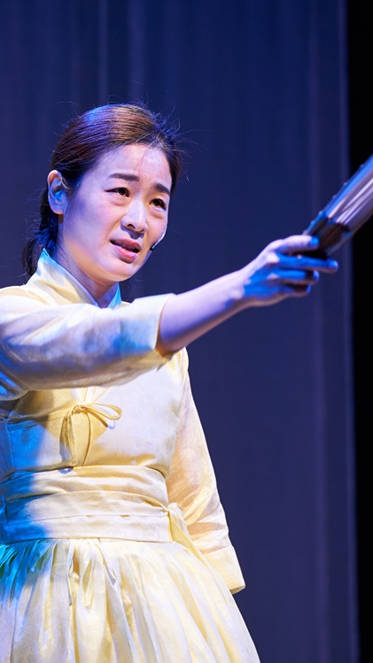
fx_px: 4134
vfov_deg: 9.2
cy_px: 337
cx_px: 226
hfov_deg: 5.2
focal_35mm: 235
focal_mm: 140
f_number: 2.8
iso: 500
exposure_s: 1/125
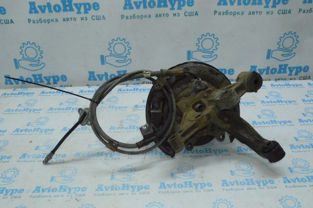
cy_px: 104
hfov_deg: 57.3
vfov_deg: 39.9
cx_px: 156
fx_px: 287
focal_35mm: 33
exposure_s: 1/200
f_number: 16
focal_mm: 22
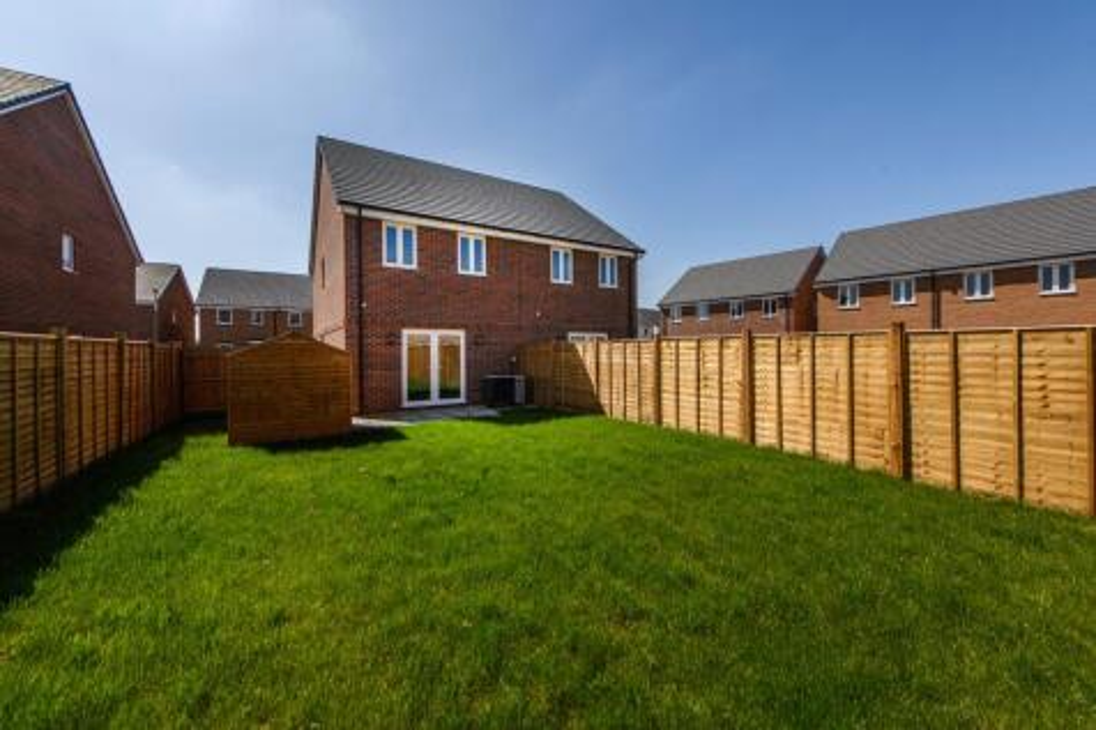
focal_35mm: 14
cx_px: 548
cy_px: 365
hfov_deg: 104.3
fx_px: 426
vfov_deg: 81.2
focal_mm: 14
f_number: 8
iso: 64
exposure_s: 1/250
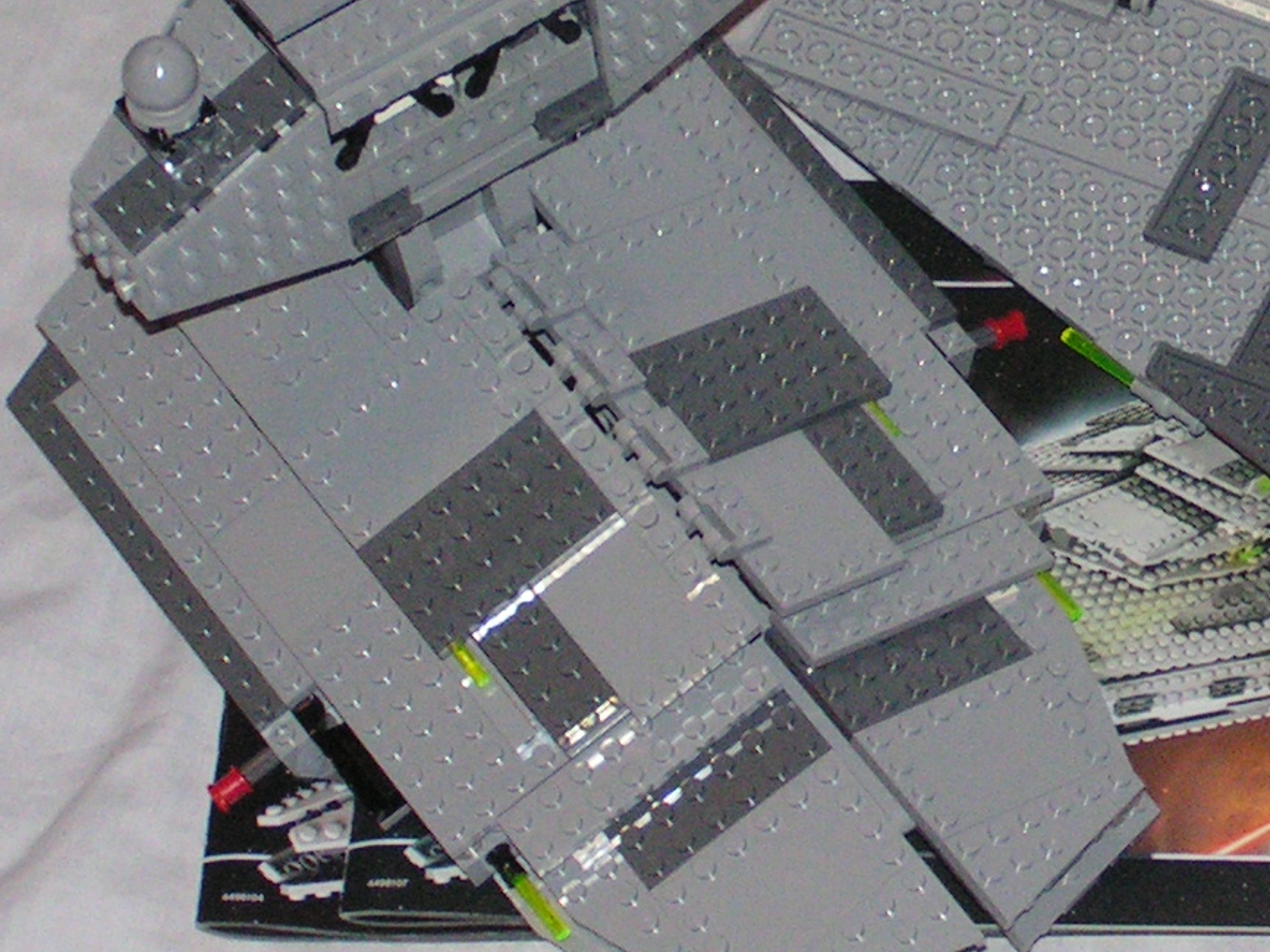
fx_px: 7702
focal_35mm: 210
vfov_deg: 7.0
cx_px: 1503
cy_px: -66
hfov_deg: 9.3
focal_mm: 13.4
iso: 200
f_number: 3.2
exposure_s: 1/100
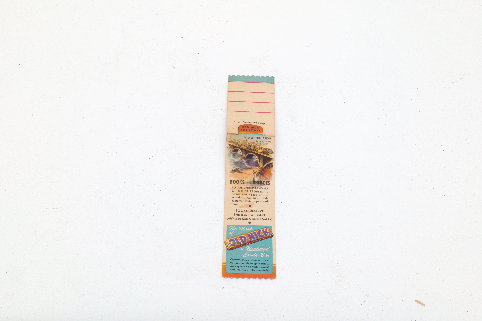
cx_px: 241
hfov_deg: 39.6
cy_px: 160
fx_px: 669
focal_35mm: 50
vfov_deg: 27.0
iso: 2000
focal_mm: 50
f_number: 22
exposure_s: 1/80
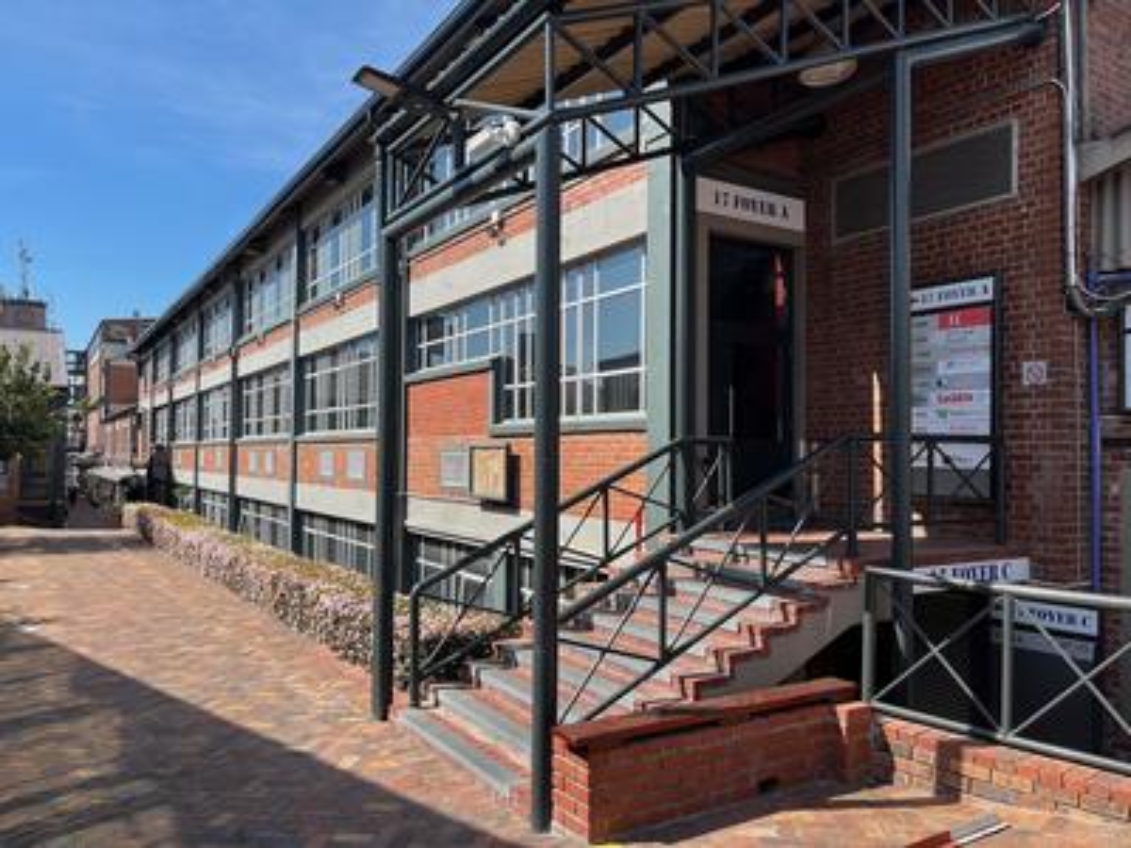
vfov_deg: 53.1
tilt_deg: +2.0
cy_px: 424
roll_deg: -0.4
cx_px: 566
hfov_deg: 67.3
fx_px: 849
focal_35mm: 26
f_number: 1.6
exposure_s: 1/2024
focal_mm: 5.1
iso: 50
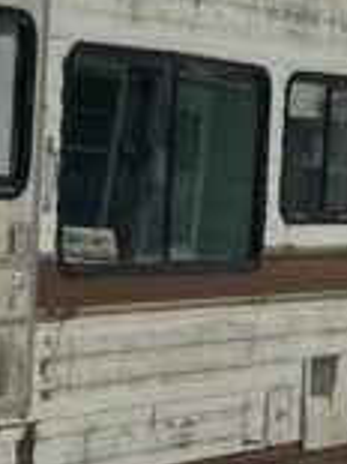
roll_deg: -2.2
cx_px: -203
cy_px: 248
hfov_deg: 8.4
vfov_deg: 11.5
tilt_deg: +0.2
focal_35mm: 172
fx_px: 2302
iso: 50
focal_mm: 5.7
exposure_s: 1/5587
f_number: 1.5
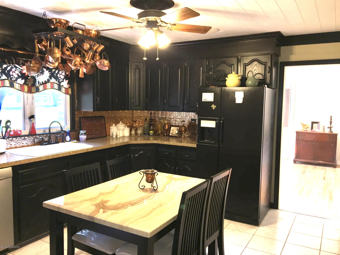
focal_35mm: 29
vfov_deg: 48.2
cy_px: 128
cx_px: 170
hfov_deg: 61.7
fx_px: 285
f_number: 2.2
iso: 64
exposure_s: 1/30
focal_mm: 4.15
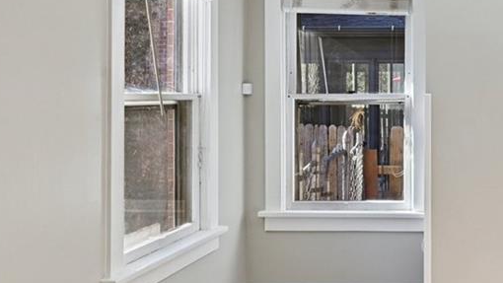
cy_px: 118
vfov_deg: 25.9
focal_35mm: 46
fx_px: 614
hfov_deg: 39.8
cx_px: 490
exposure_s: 1/200
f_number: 10
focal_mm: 14
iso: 400
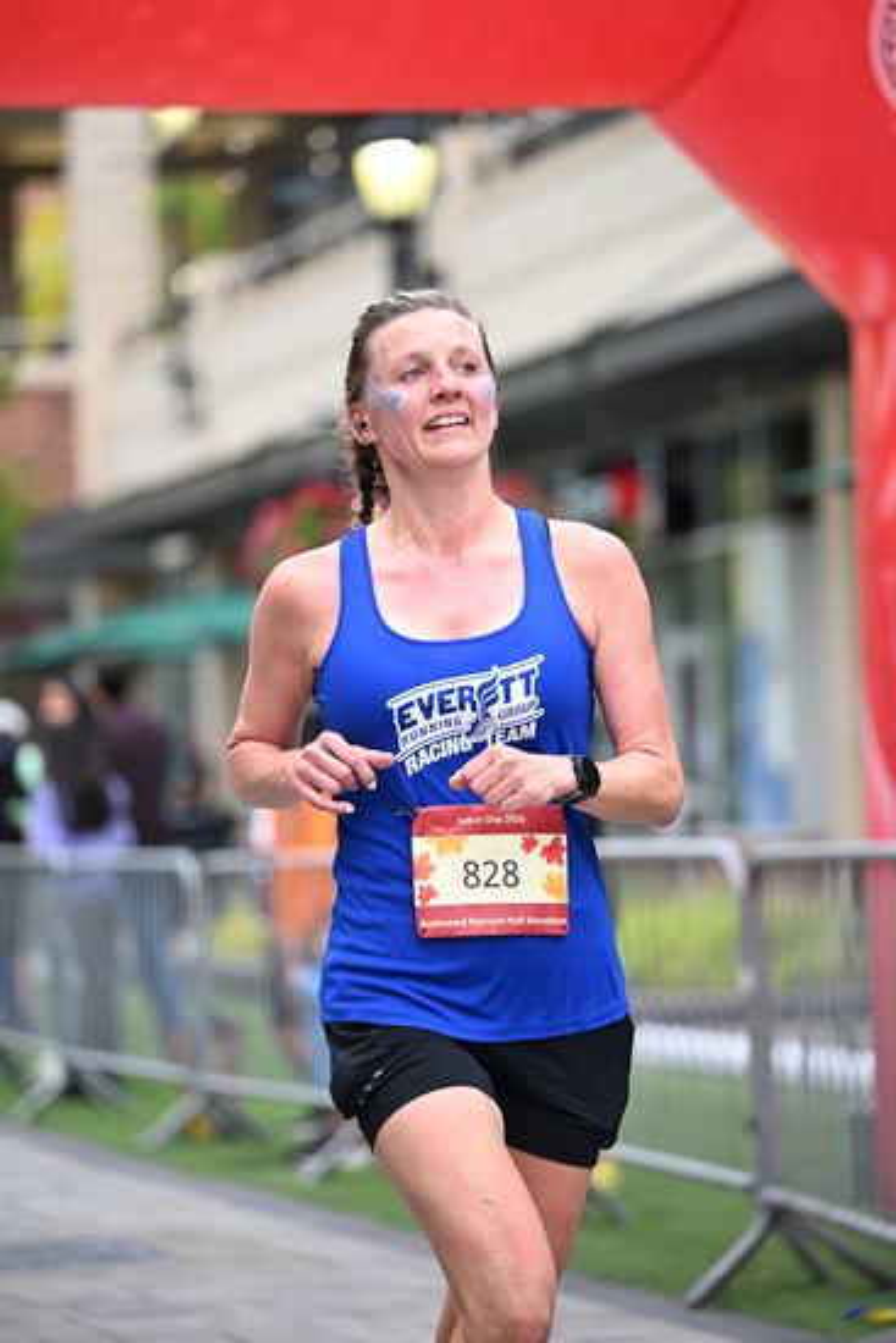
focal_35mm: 130
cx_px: 448
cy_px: 672
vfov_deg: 15.8
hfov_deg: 10.6
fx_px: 4850
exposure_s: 1/1600
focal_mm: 130
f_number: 2.8
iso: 640
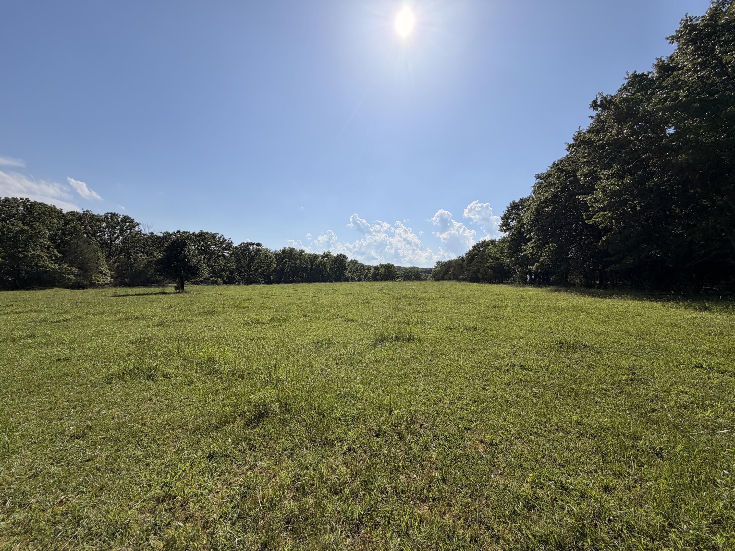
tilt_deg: +0.4
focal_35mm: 14
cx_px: 368
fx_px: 297
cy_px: 276
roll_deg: -2.9
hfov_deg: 102.1
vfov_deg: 85.7
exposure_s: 1/1698
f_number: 2.2
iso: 20
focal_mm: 2.22
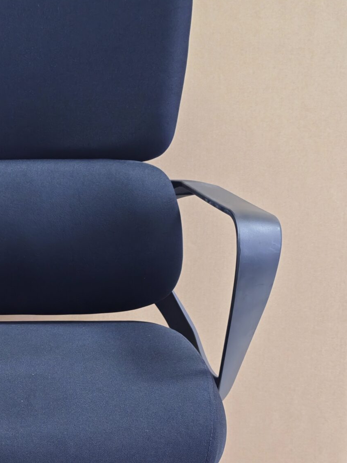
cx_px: 17
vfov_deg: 24.5
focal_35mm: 79
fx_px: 1055
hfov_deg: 18.3
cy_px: 341
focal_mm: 8.72
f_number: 1.63
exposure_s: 1/33.3
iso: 400
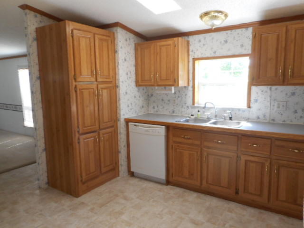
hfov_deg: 69.4
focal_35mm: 25
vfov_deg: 54.9
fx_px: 220
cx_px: 152
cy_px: 114
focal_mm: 4.5
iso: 160
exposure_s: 1/30
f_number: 3.7
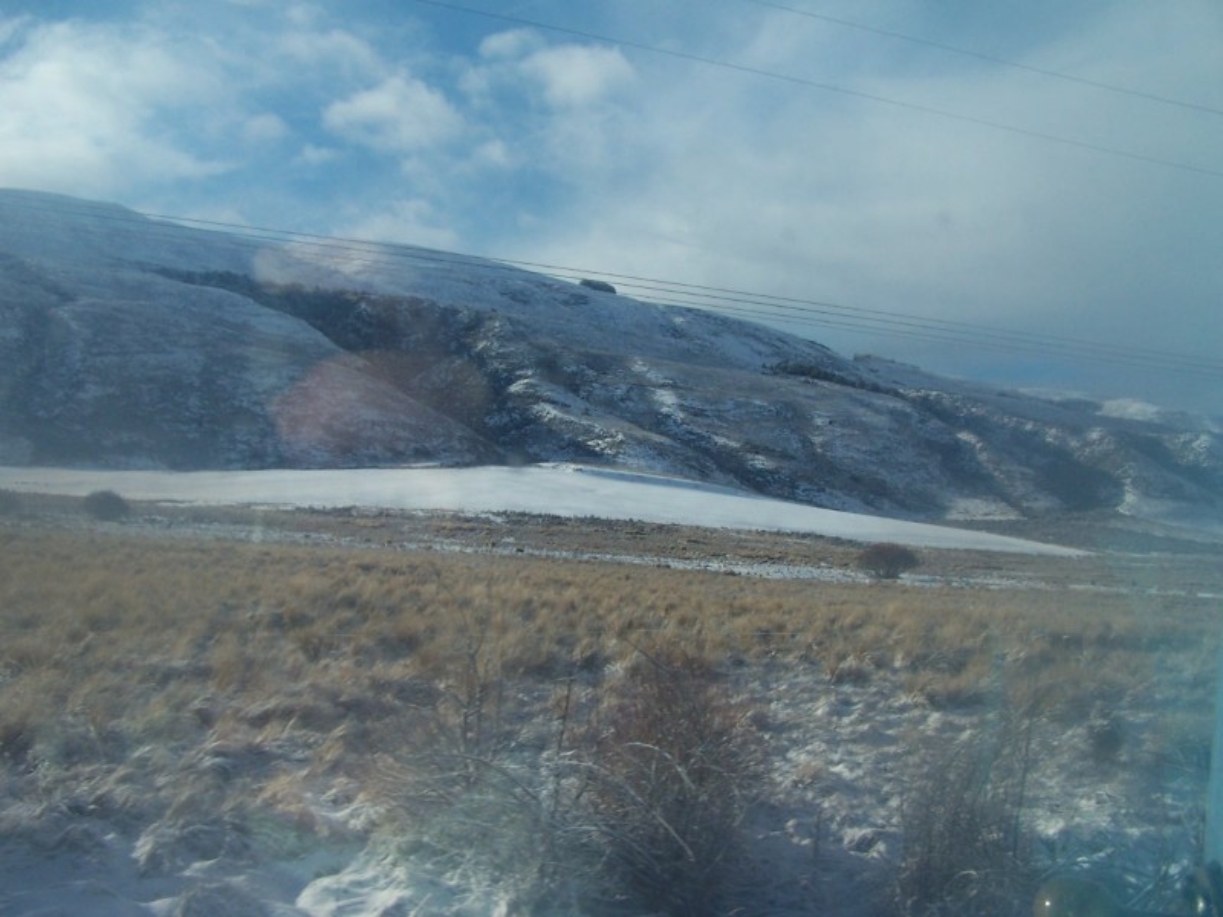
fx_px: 1343
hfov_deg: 49.0
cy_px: 458
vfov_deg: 37.7
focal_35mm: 38
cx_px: 612
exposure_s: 1/750
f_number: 4
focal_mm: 6.3
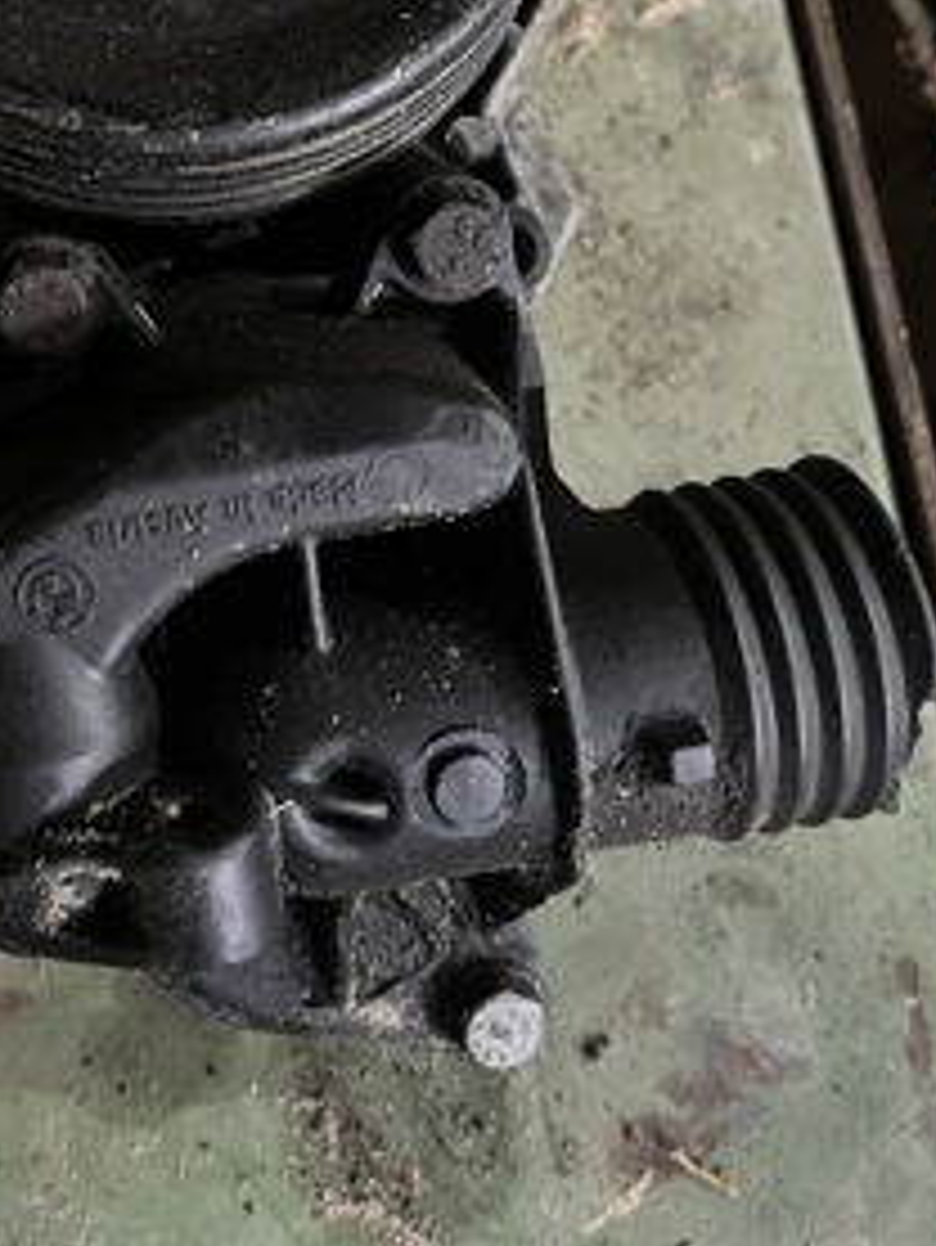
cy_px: 207
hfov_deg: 31.6
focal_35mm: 45
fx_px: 1621
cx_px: 225
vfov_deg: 39.9
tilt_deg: -70.1
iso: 1000
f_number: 1.6
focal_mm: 5.1
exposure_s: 1/25
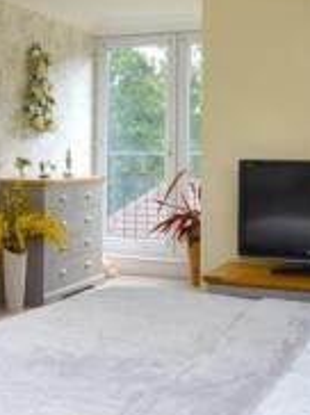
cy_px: 145
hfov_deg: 28.0
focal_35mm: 52
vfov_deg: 36.6
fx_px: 622
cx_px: 139
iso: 400
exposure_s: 1/15
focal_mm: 10
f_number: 11
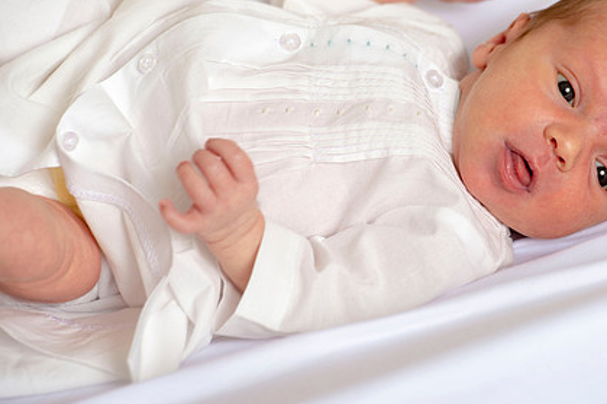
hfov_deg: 7.4
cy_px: 207
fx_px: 4668
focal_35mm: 277
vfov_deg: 5.0
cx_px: 358
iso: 125
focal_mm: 200
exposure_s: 1/160
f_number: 5.6
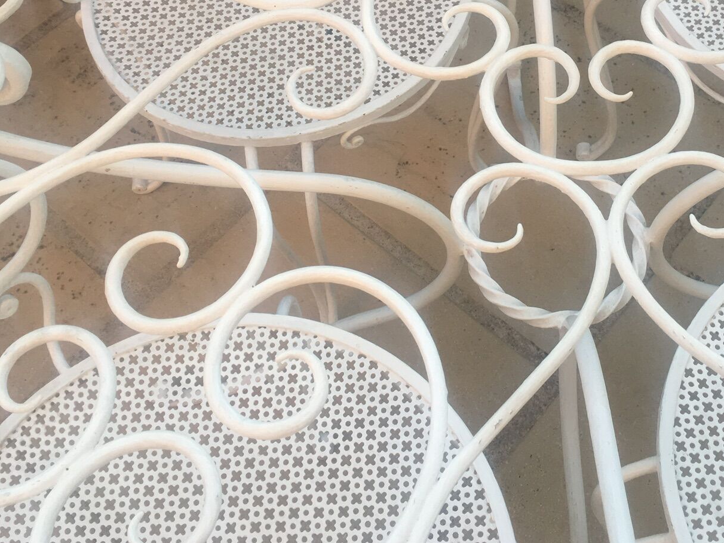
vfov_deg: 29.0
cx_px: 477
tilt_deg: -56.6
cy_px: 105
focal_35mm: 49
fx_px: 1025
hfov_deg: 38.5
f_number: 2.2
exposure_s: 1/100
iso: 32
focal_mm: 4.15
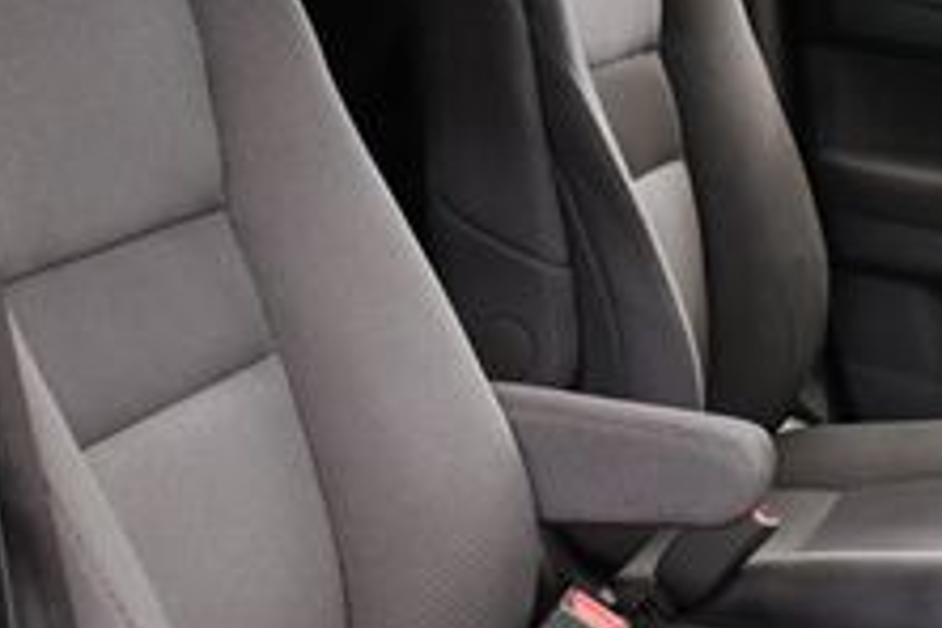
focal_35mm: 104
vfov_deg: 13.2
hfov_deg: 19.5
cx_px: 726
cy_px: 356
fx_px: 2721
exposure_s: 1/125
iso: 1600
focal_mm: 18
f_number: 3.5
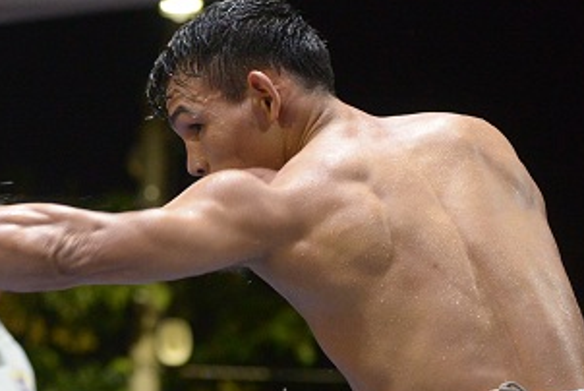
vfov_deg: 8.5
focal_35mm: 162
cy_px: 152
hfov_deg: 12.5
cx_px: -10
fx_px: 2630
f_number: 2.8
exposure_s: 1/250
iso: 4000
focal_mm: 70
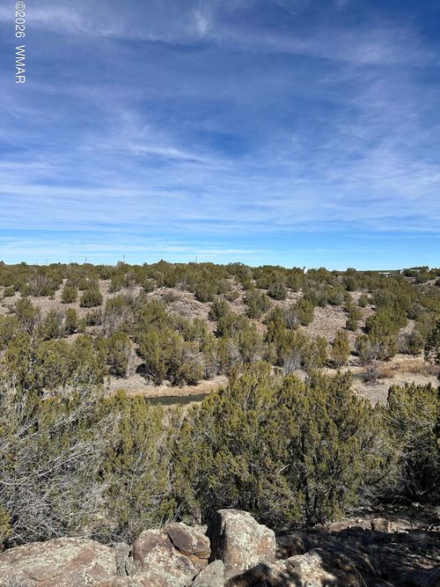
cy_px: 294
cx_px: 220
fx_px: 407
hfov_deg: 56.8
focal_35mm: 24
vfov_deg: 71.6
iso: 80
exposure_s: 1/5848
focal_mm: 6.86
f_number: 1.78
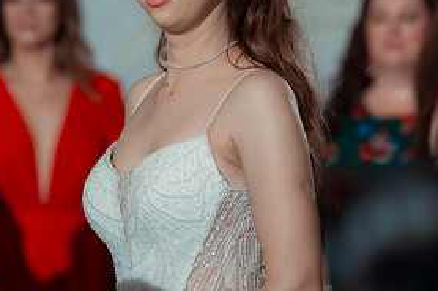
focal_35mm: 305
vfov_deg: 4.5
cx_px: 201
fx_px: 3708
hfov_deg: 6.8
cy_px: 99
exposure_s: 1/250
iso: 1600
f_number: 2.8
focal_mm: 135
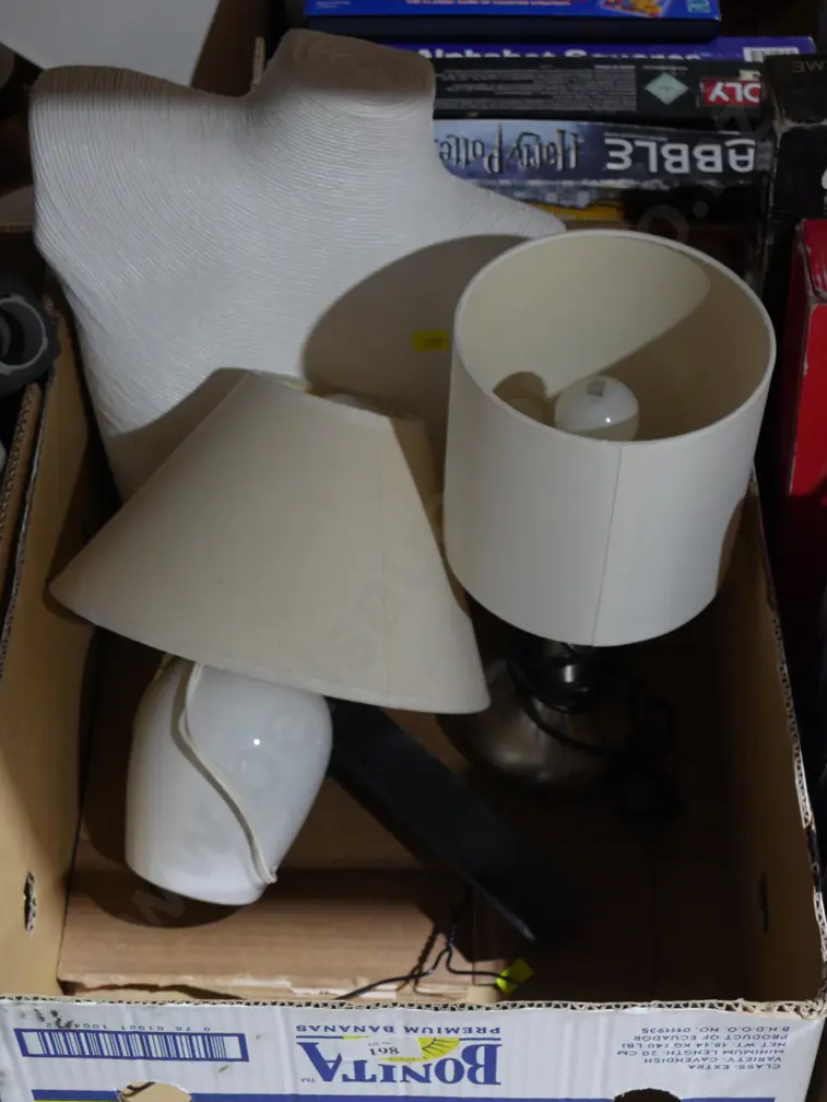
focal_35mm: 65
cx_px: 419
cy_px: 554
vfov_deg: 29.8
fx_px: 2069
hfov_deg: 22.6
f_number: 5.4
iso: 2000
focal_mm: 32
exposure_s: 1/80
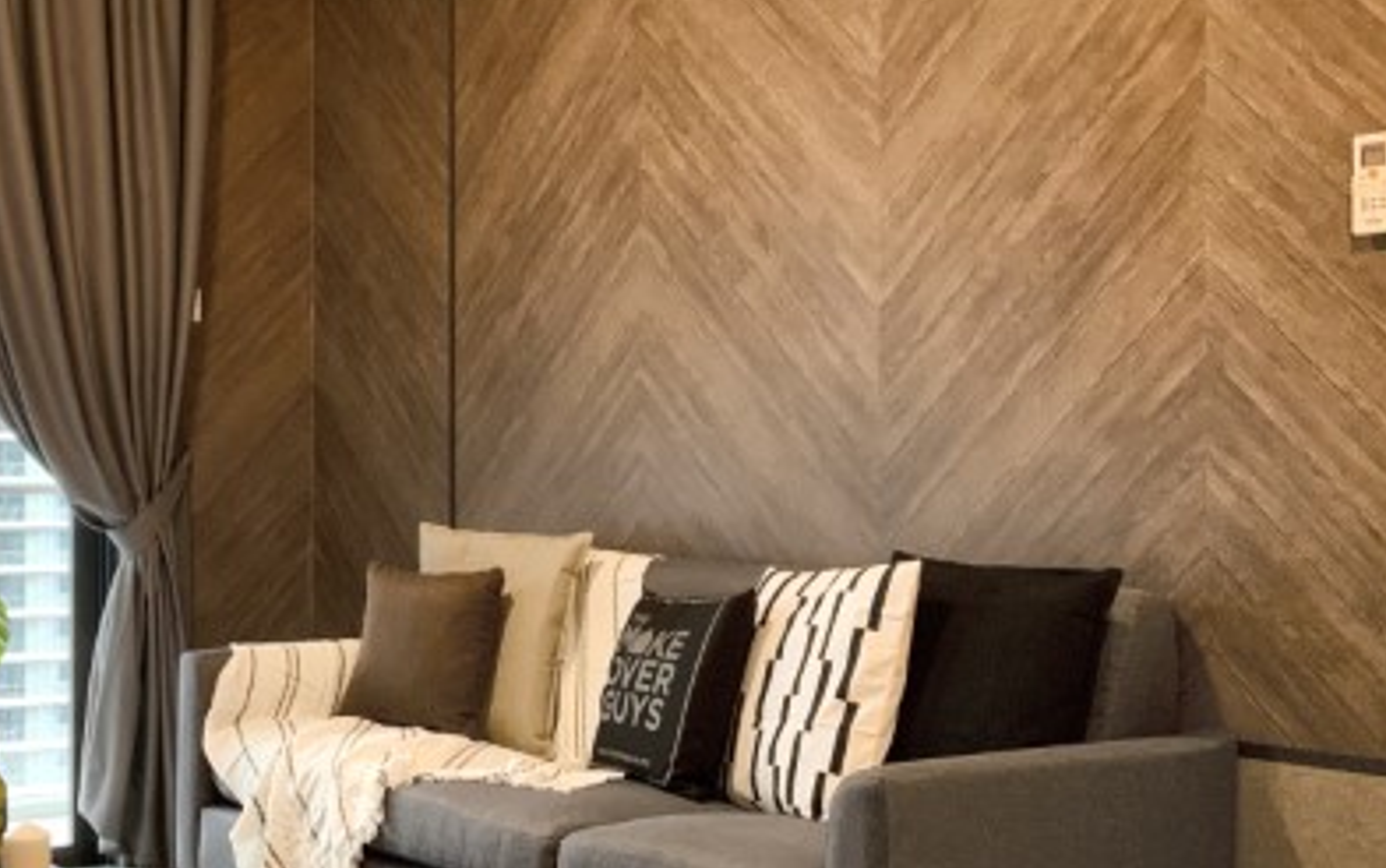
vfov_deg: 25.9
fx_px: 1889
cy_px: 423
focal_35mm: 50
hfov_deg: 39.8
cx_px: 466
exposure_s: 1/50
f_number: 1.8
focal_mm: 3
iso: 100
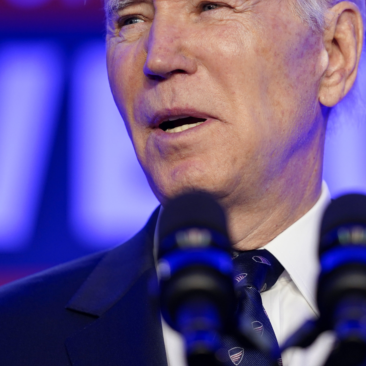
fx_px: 4952
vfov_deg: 4.2
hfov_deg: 4.2
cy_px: 98
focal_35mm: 414
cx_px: 242
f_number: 2.8
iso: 800
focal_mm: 200
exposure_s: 1/320
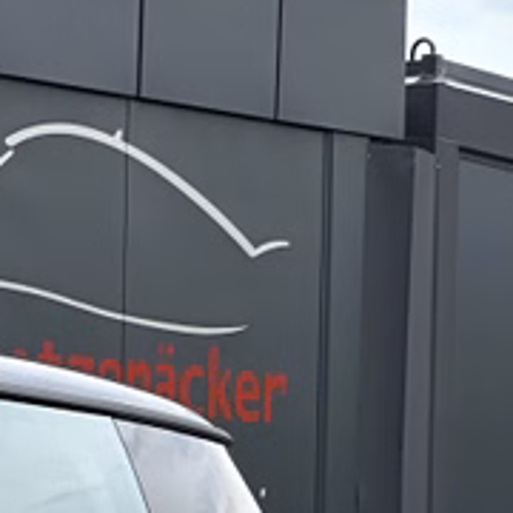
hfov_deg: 5.6
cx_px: -544
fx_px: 5080
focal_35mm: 303
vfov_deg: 5.7
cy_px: 712
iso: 32
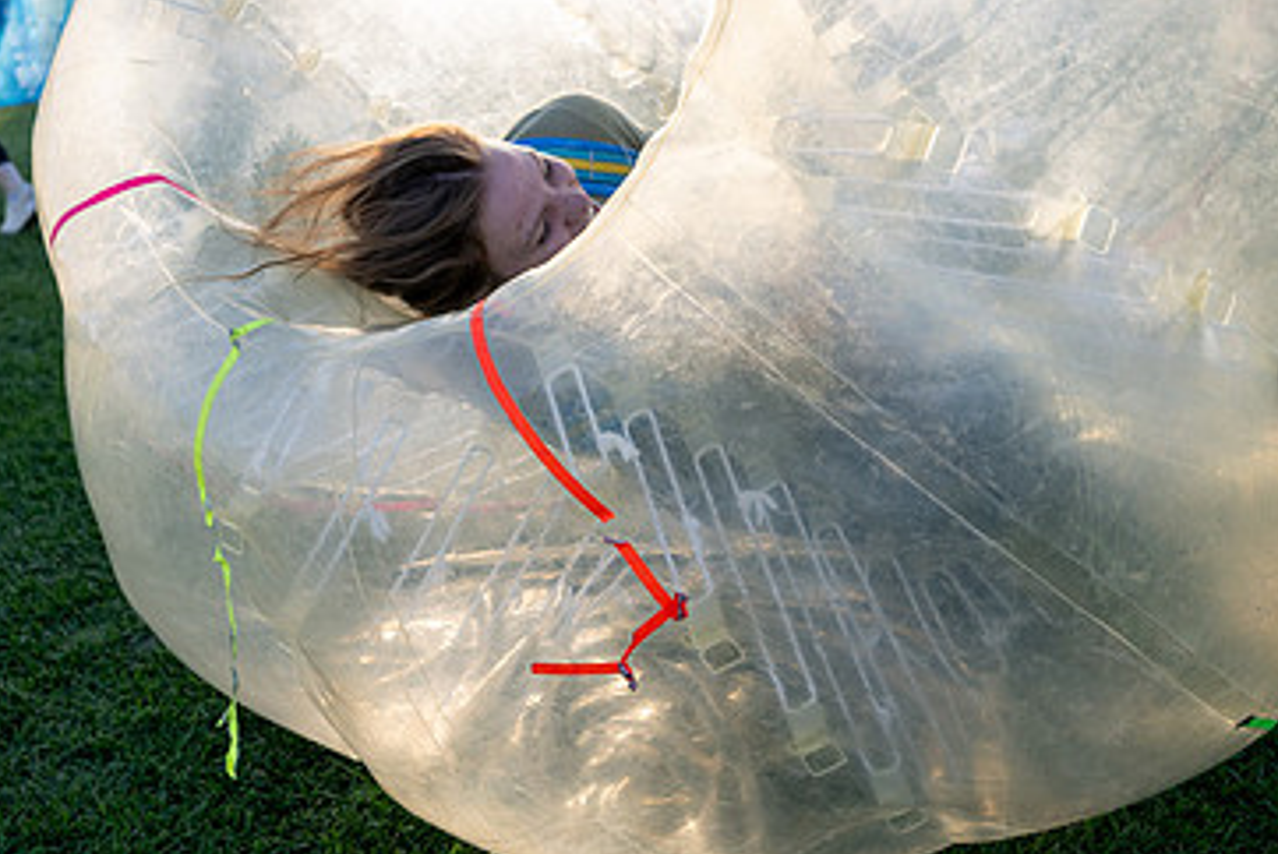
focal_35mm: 48
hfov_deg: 40.2
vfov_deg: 27.7
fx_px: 1705
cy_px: 217
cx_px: 353
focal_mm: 30
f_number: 4
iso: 220
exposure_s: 1/1000
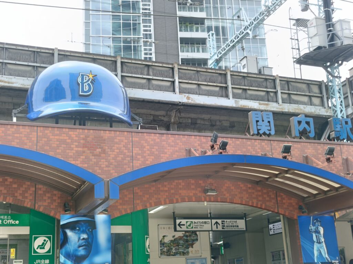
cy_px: 132
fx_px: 510
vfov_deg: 29.1
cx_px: 176
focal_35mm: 50
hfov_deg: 38.2
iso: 50
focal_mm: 4.7
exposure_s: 1/120
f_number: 1.7
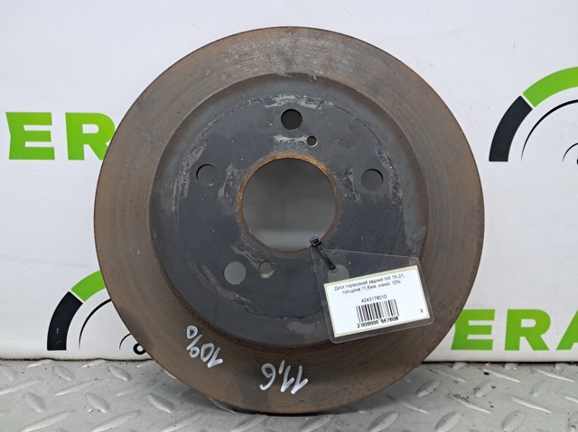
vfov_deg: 51.3
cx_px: 289
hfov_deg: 65.4
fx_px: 450
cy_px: 216
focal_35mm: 27
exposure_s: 1/50
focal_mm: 4
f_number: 1.8
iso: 200
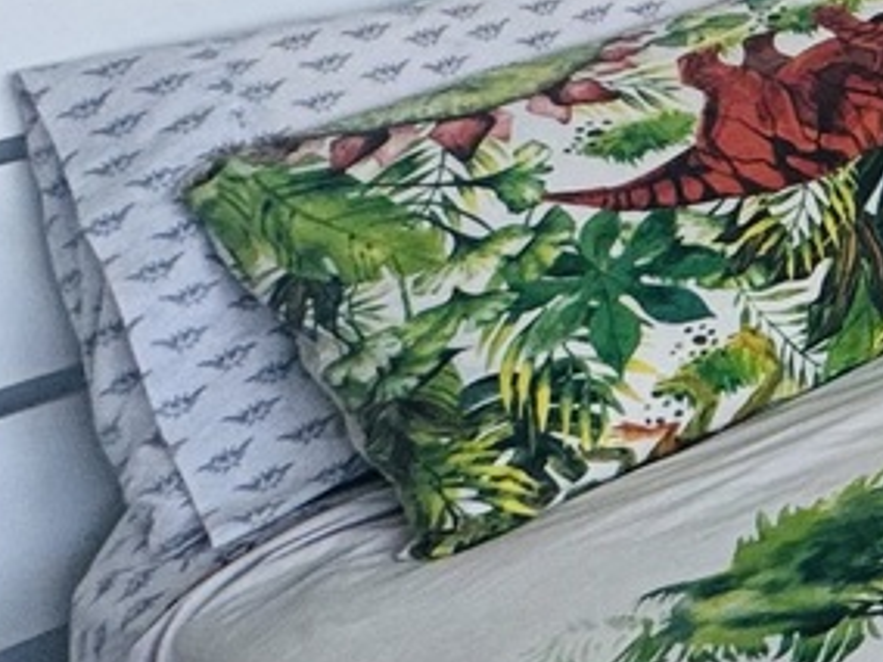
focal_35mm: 74
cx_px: 2036
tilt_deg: +1.4
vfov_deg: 16.2
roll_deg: -1.7
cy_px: -583
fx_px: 1888
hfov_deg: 15.7
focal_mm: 2.22
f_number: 2.2
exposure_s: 1/99
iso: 50
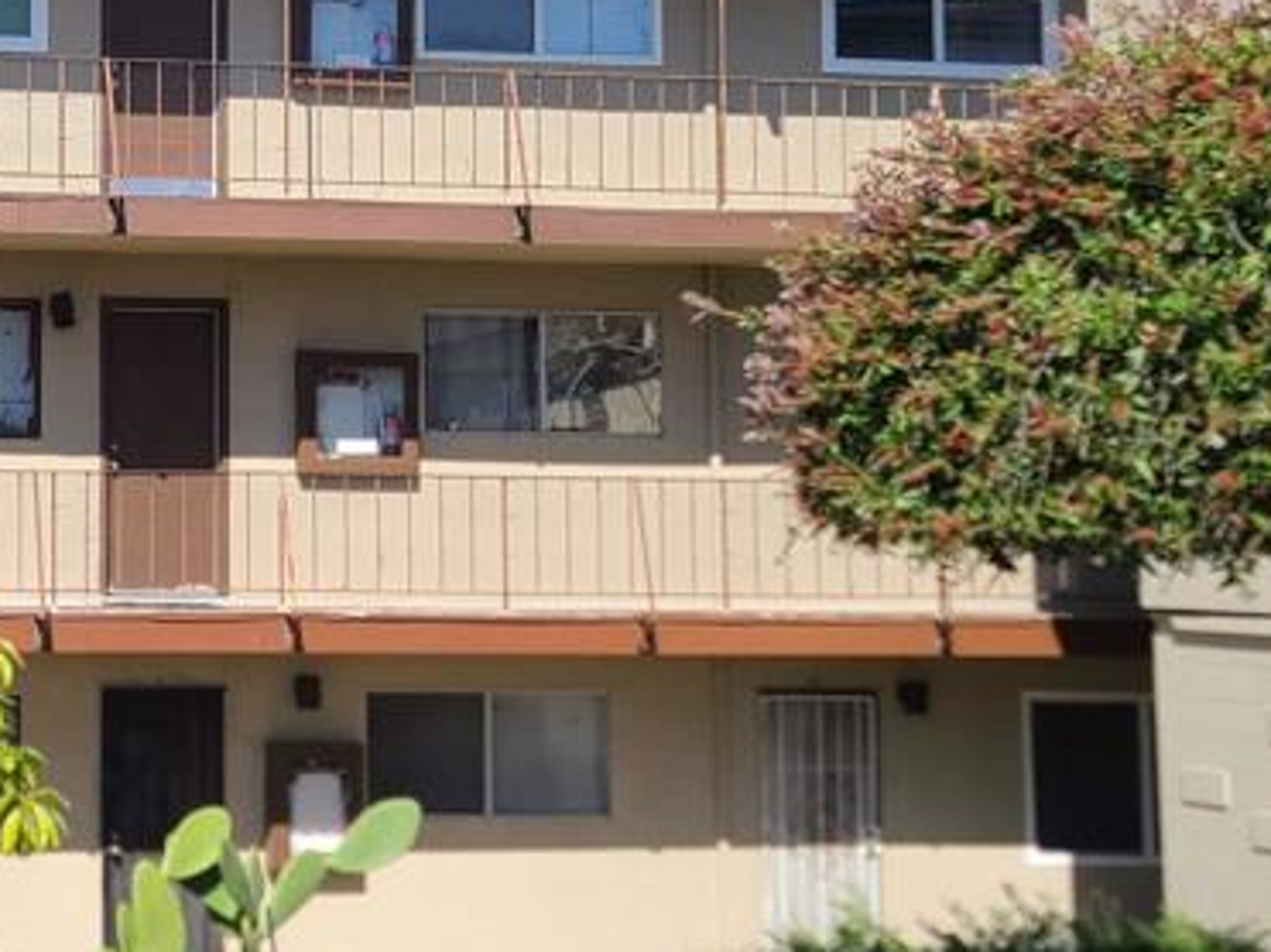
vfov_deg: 21.2
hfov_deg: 26.4
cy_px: 308
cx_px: -51
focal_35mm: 69
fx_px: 2533
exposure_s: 1/732
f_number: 1.8
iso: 16
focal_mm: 7
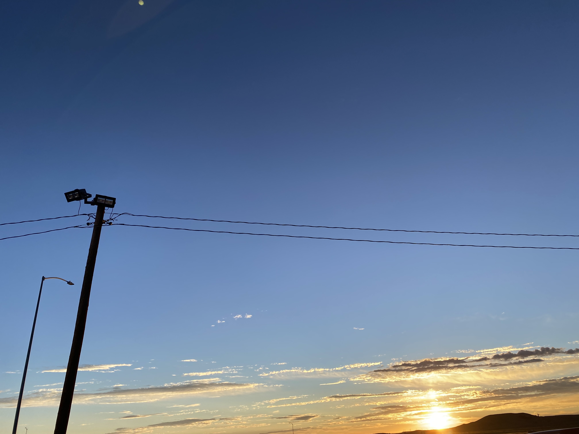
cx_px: 290
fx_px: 435
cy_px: 217
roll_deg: +3.9
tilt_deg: +26.1
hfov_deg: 67.3
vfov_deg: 53.1
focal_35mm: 26
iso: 32
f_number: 1.8
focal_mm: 4.25
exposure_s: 1/1072
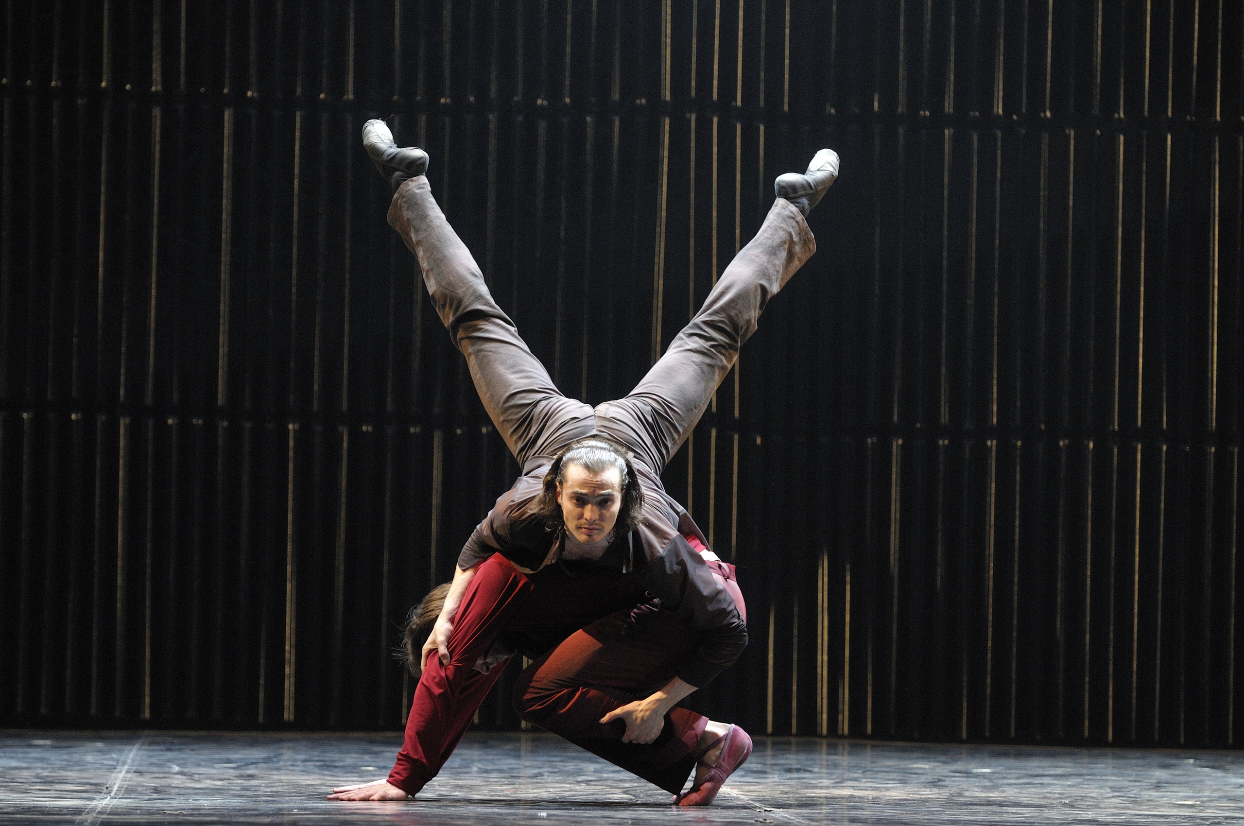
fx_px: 7247
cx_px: 622
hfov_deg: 9.8
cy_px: 413
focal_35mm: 210
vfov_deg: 6.5
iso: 1000
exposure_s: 1/100
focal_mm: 140
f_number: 2.8
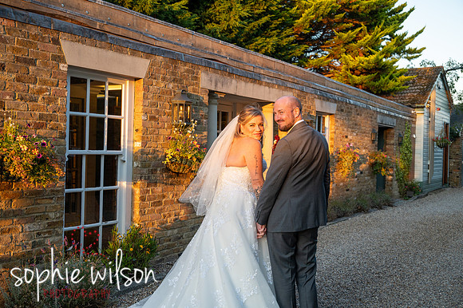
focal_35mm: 44
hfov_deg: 44.3
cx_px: 232
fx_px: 569
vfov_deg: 30.3
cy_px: 154
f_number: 5.3
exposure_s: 1/250
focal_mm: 44
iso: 500
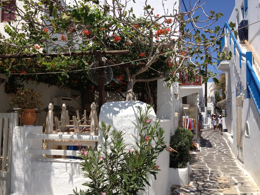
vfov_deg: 40.7
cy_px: 98
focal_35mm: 35
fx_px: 263
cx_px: 130
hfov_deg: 52.6
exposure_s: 1/1972
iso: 50
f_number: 2.4
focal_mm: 4.28
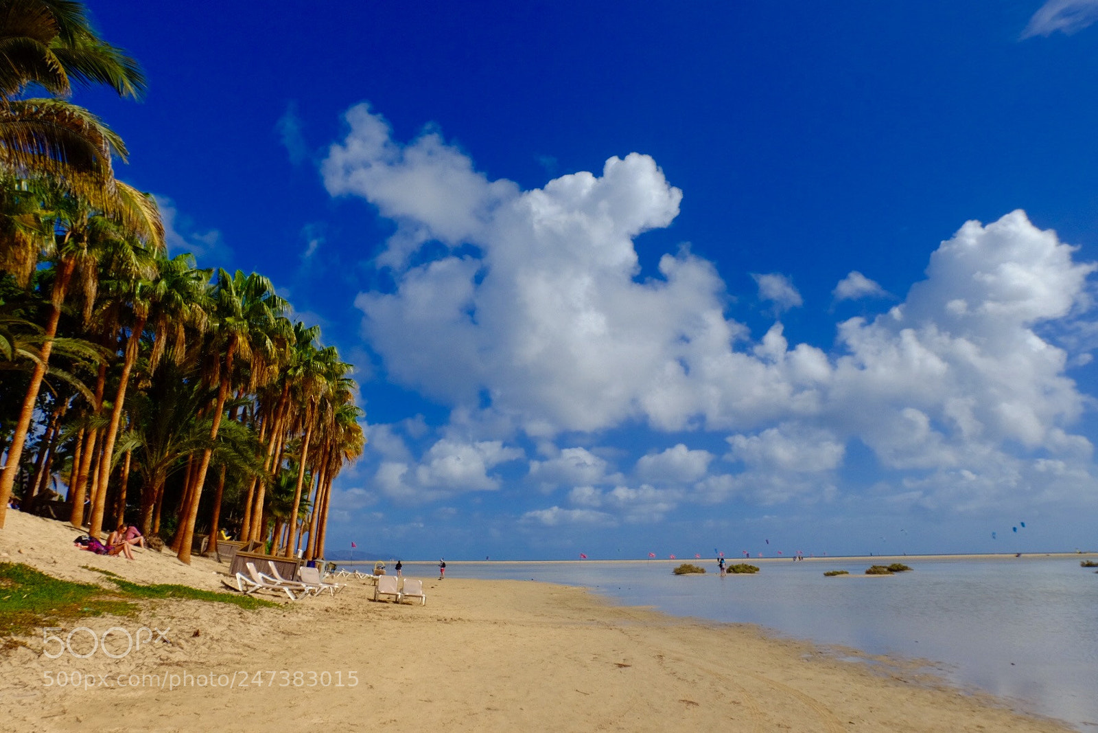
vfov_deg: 53.1
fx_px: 732
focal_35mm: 24
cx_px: 549
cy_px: 366
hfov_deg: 73.7
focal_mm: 16
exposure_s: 1/850
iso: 800
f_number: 9
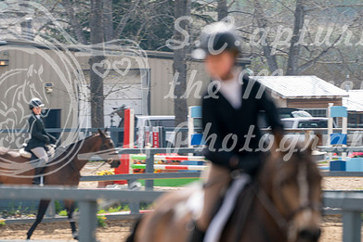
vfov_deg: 2.8
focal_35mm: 499
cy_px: 89
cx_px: 149
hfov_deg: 4.1
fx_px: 5033
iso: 160
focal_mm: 336
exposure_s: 1/400
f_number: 5.6
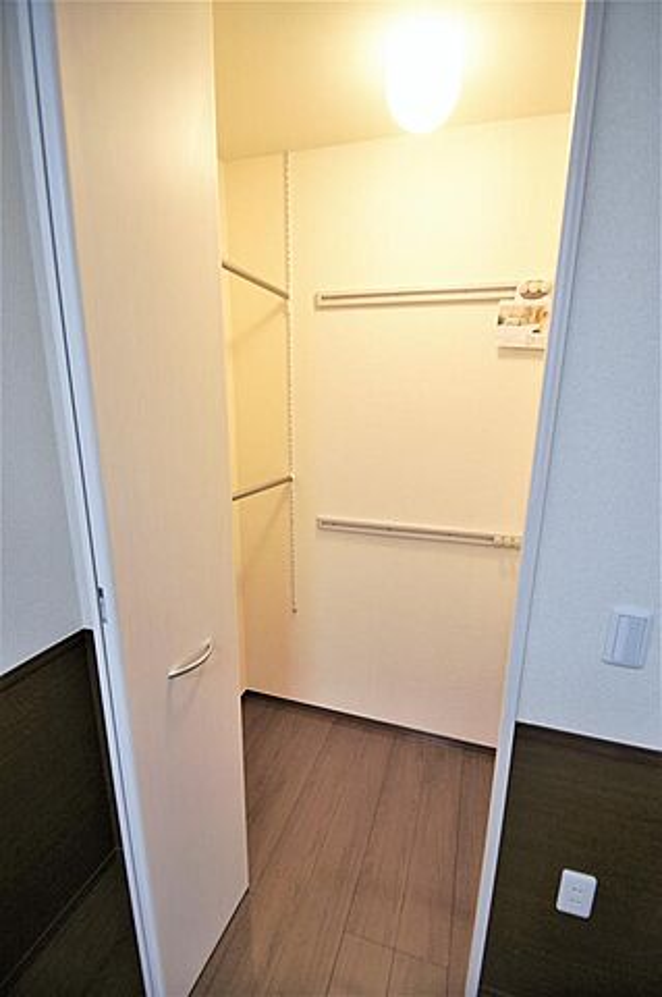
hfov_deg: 77.2
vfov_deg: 100.4
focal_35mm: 15
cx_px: 331
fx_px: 415
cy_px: 498
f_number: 3.5
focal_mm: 10
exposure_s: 1/30
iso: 200
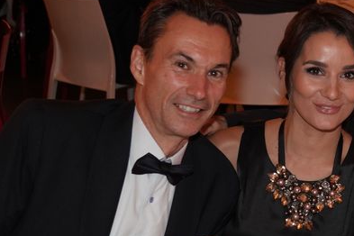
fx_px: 1141
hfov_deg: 16.6
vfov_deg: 11.8
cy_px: 146
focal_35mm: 116
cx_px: 467
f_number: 4.5
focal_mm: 38
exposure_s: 1/40
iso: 1600
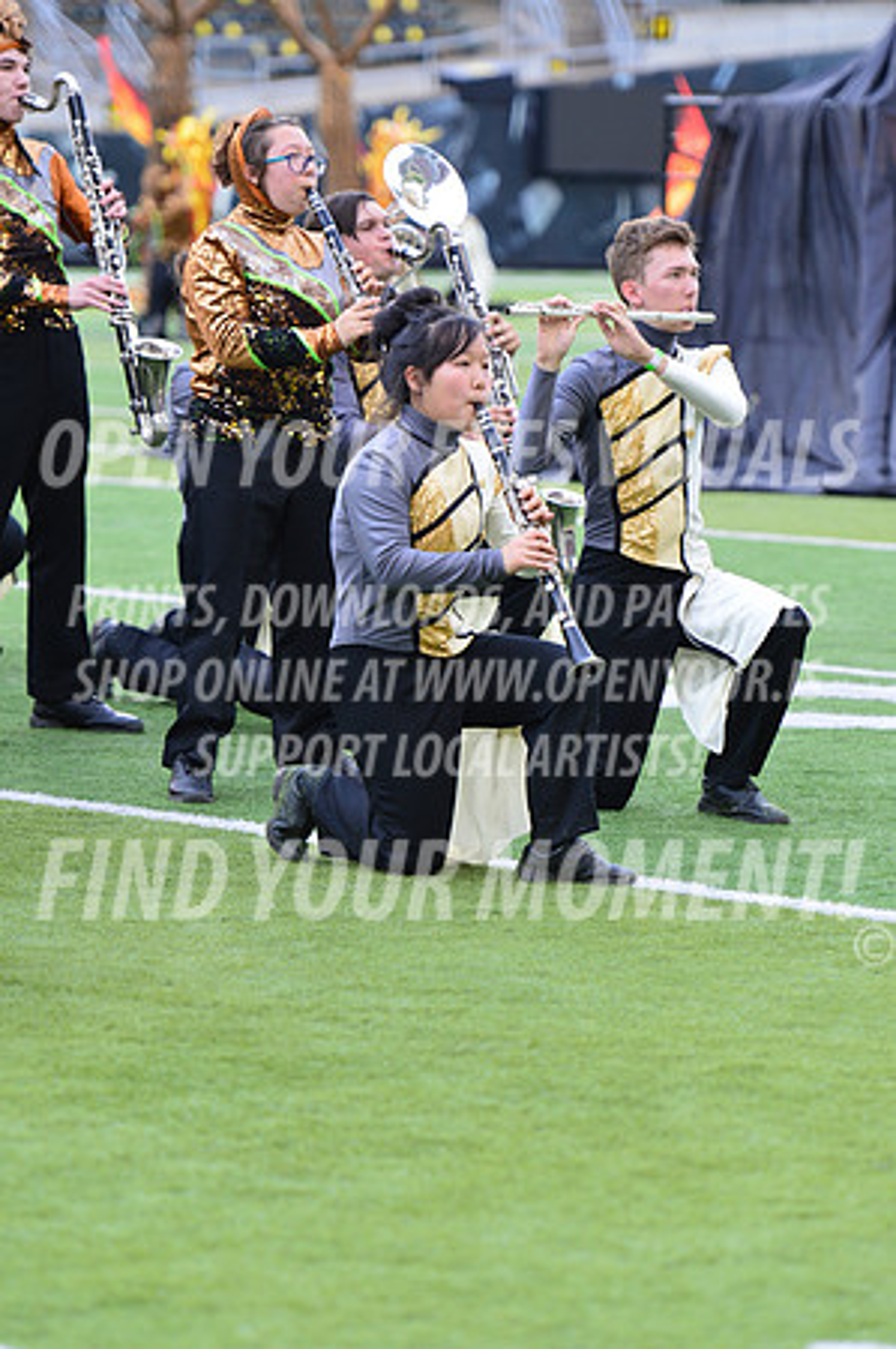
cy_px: 674
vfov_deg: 11.4
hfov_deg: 7.6
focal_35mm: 180
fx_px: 6735
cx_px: 448
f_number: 4.5
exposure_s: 1/200
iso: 640
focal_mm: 180
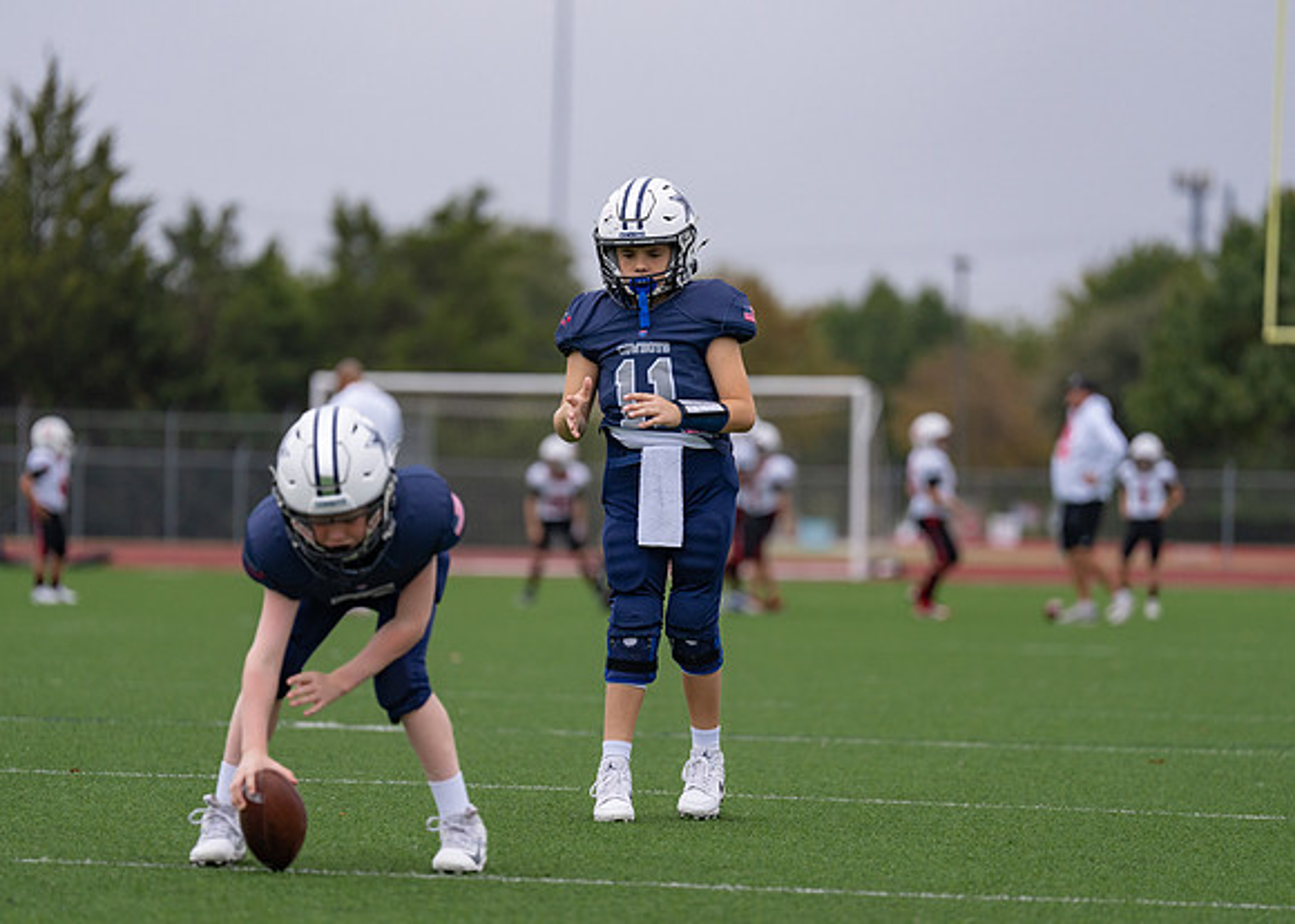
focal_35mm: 191
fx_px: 7012
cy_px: 462
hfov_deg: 10.6
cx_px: 648
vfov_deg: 7.5
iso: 640
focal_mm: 182
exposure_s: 1/1000
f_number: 2.8
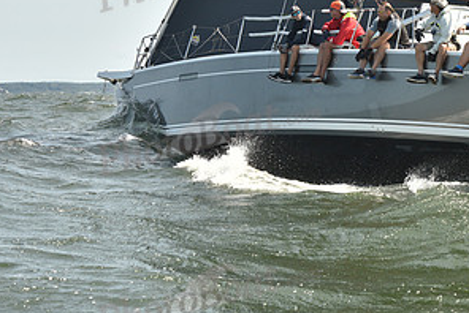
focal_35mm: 137
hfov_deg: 14.8
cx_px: 404
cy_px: 31
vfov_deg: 10.0
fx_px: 1787
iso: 250
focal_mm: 70
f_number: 6.3
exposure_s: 1/800
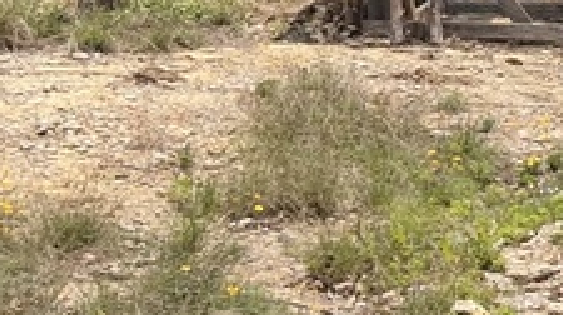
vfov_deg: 8.0
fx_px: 2222
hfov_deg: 13.7
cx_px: 791
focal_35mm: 149
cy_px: -50
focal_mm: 6.76
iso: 100
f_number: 1.78
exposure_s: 1/4878
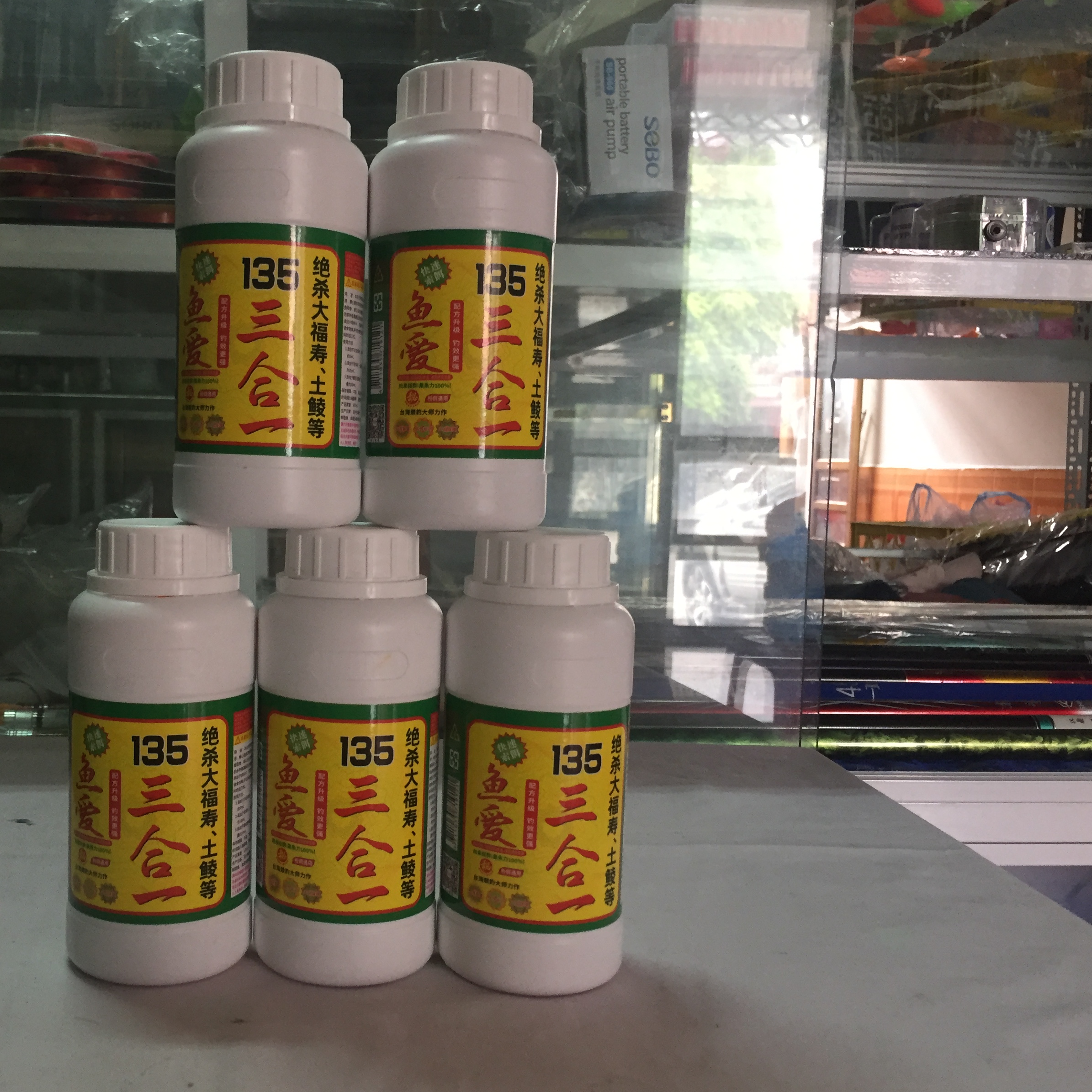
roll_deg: -3.3
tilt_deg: -2.4
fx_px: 1249
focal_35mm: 35
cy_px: 542
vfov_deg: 47.2
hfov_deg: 46.4
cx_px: 358
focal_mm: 4.15
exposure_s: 1/33
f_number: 2.2
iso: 160
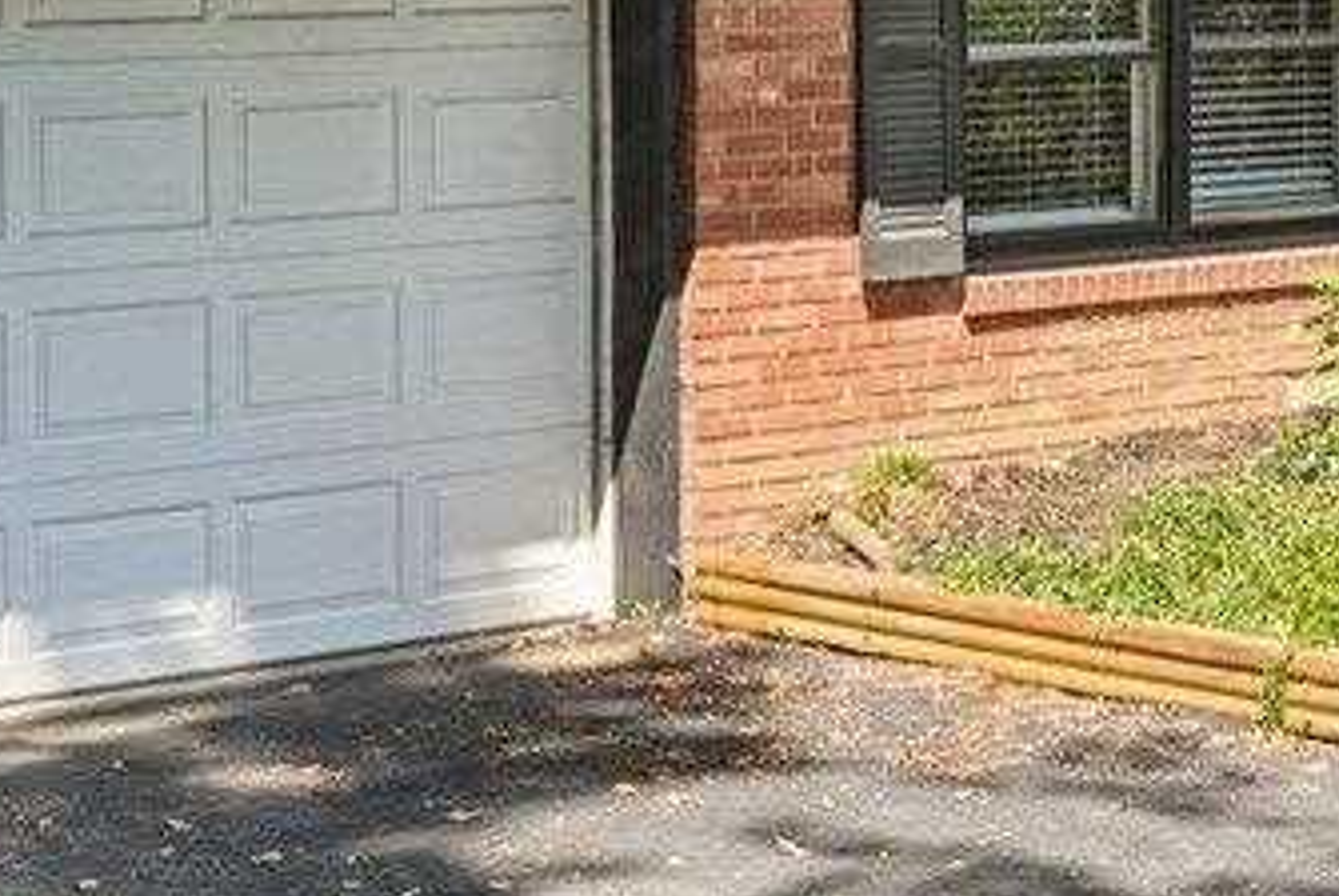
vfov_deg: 11.2
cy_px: -322
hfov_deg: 16.9
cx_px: 1215
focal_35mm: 119
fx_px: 4432
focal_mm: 19.5
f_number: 8
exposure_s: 1/100
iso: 100
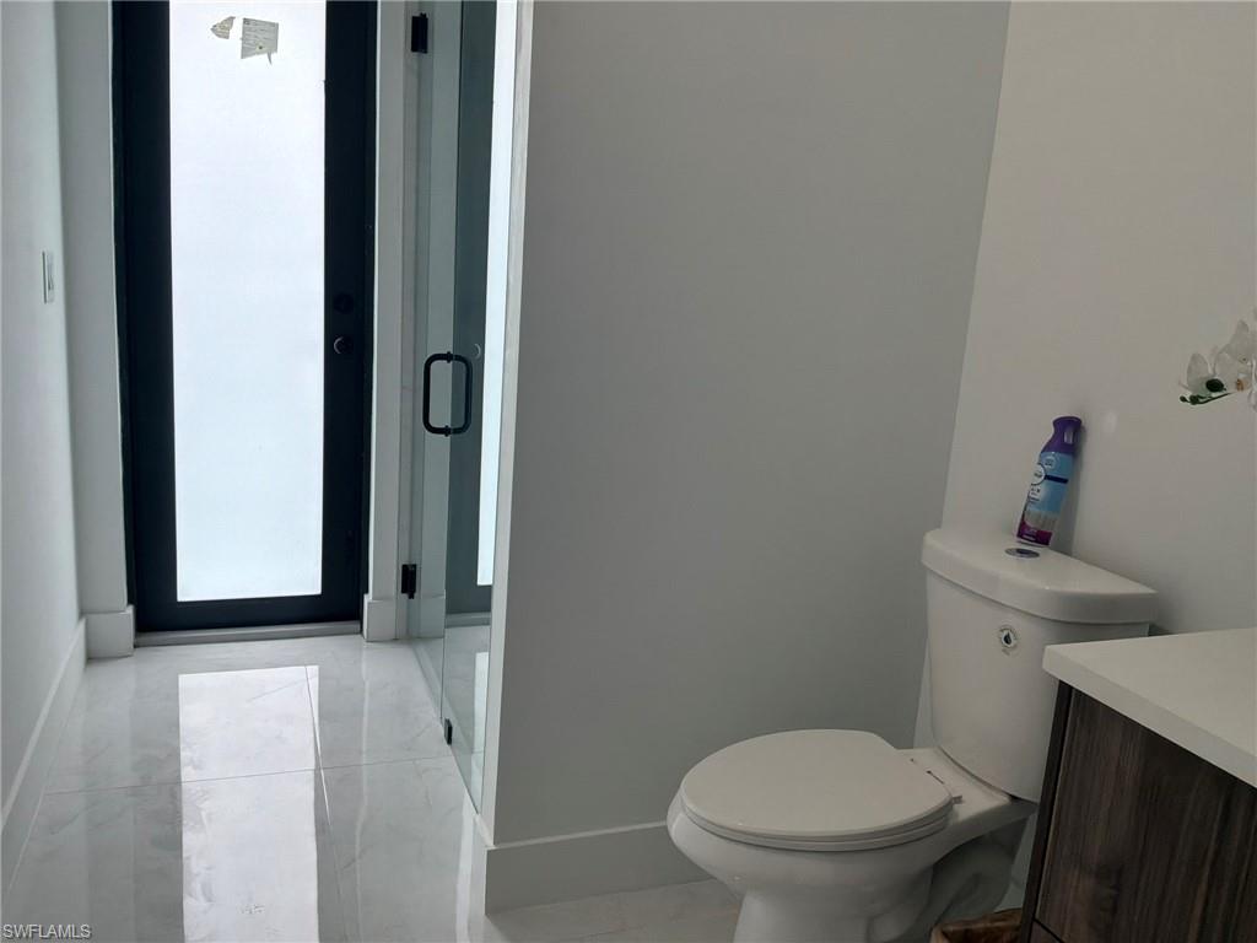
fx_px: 1017
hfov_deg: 63.4
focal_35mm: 28
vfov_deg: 49.7
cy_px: 472
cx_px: 628
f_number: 1.8
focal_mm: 3
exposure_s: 1/120
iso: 64
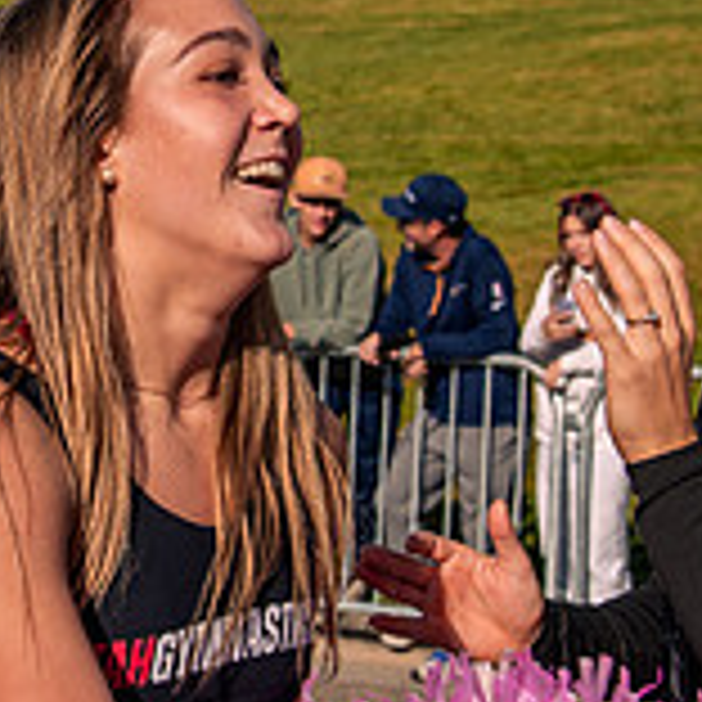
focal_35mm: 136
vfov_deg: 12.8
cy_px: 241
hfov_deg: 12.7
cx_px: 9
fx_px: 3120
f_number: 5.6
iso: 200
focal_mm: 38
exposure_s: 1/2000
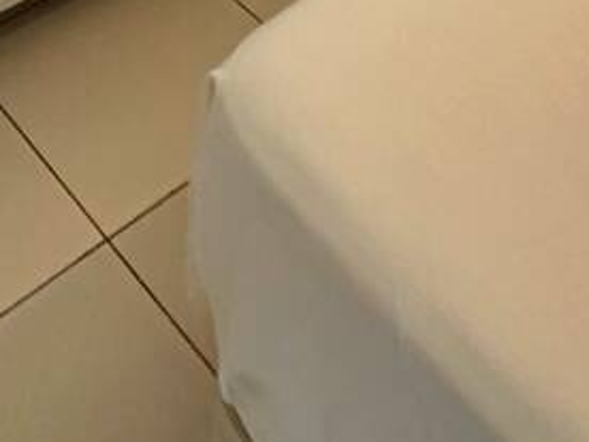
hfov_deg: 26.5
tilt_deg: -14.2
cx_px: 188
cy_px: -630
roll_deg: -1.0
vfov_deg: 13.9
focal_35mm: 73
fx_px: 1242
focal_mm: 2.22
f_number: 2.2
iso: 500
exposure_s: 1/60
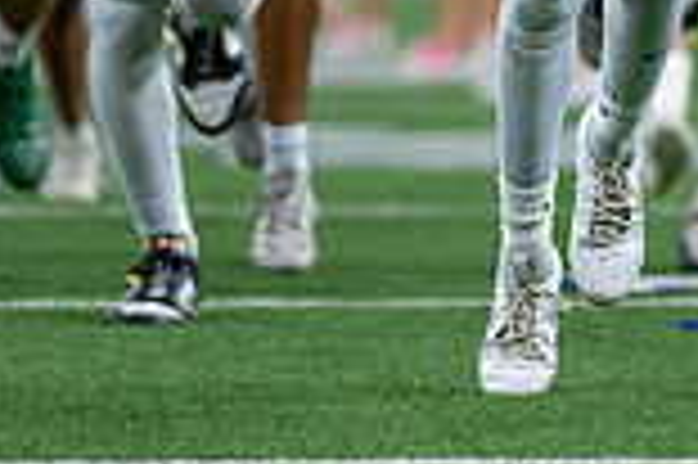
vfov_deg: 2.3
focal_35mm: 604
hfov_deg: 3.4
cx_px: 758
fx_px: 11698
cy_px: -446
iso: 1250
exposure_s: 1/1250
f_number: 1.8
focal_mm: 135
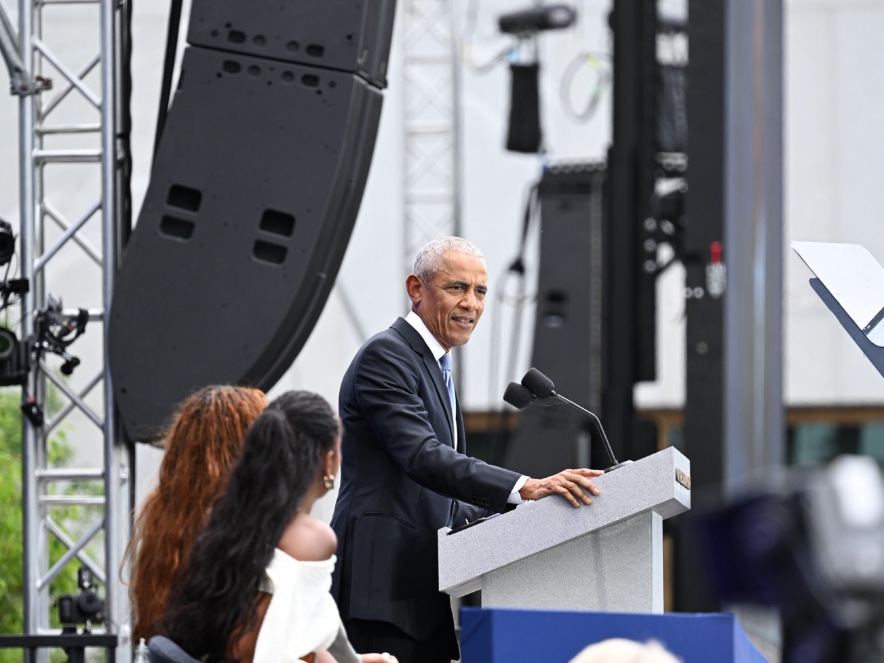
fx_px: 12210
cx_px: 433
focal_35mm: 478
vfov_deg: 3.1
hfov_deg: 4.1
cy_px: 321
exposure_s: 1/640
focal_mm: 400
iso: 640
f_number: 6.3
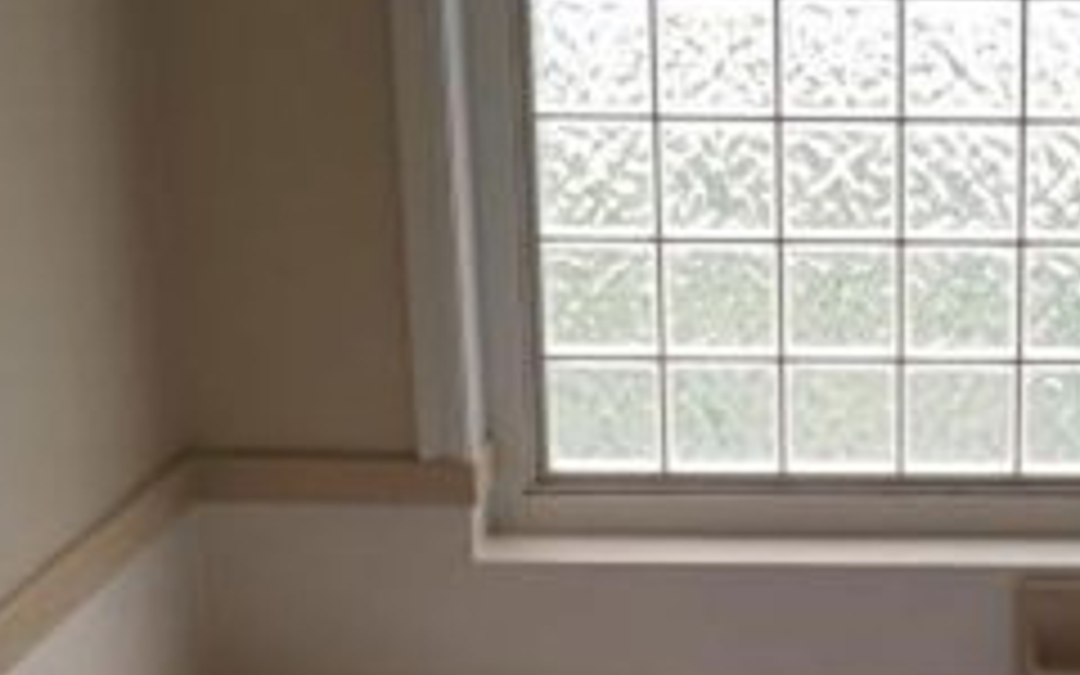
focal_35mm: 82
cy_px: 590
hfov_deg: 24.4
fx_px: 2414
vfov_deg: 15.8
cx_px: 990
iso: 25
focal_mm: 4.15
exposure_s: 1/245
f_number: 2.2
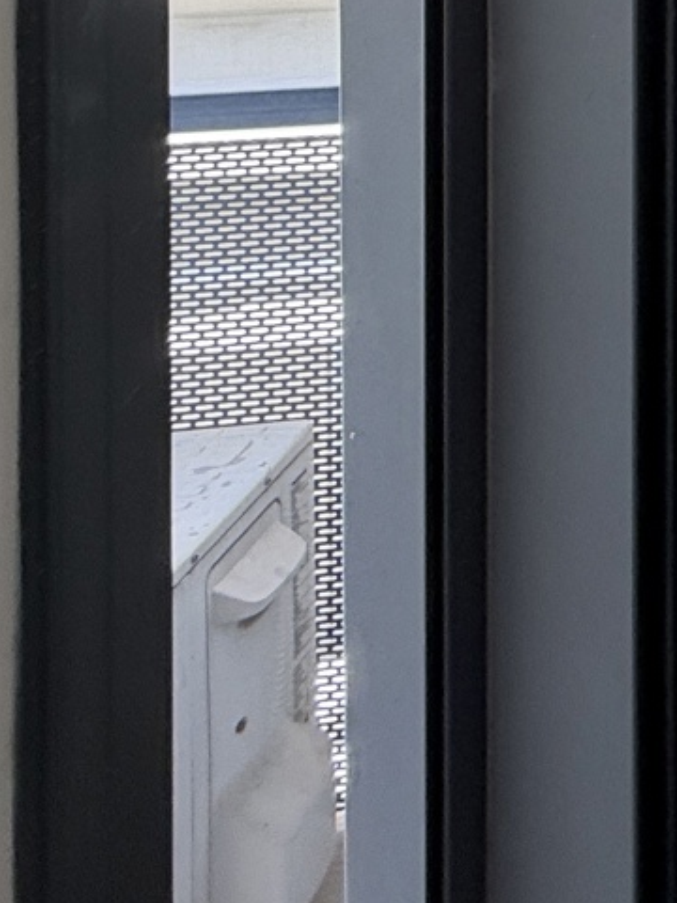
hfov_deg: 17.3
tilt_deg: -0.4
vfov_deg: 26.4
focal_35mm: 56
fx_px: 1460
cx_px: 1418
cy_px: -403
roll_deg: -0.4
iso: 64
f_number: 2.2
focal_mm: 2.22
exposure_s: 1/100
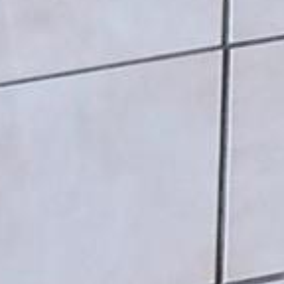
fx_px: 1569
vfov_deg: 7.7
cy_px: -787
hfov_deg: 9.6
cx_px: 574
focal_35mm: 169
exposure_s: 1/120
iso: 400
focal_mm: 6.3
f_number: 1.7
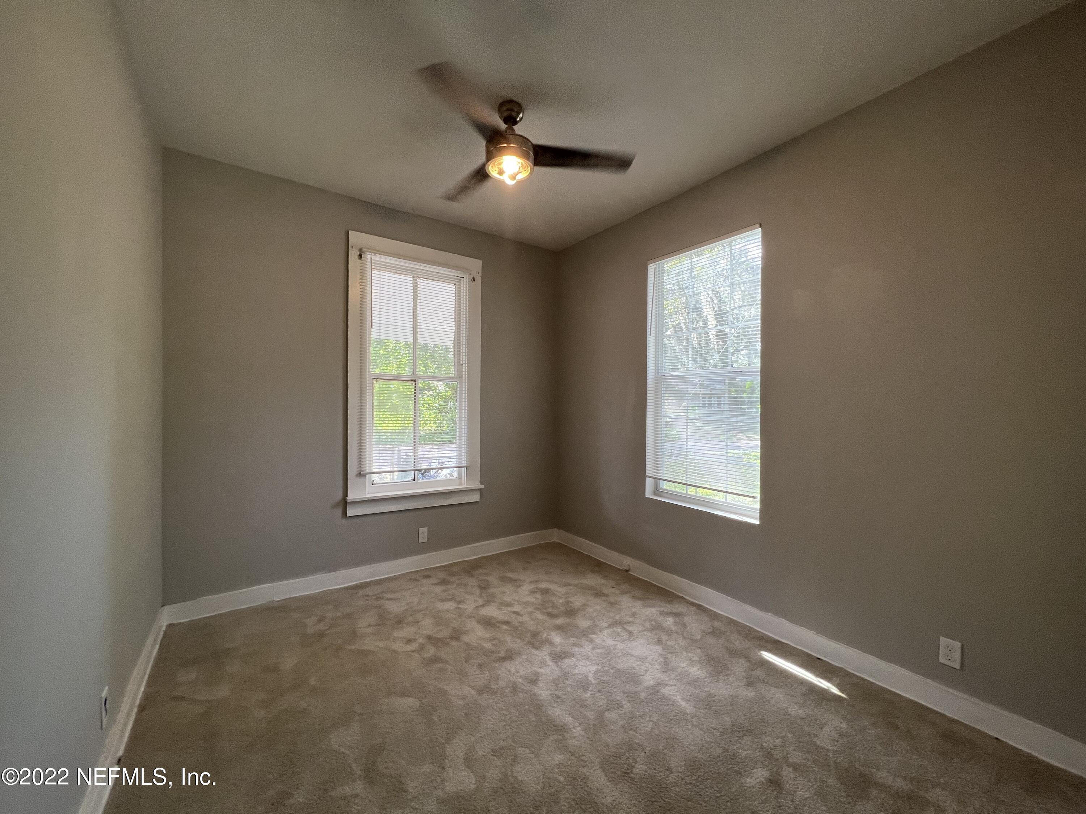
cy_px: 407
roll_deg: -0.6
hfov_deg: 106.2
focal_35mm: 13
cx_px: 543
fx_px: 408
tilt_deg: -1.9
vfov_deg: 89.9
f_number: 1.8
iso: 80
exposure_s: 1/120
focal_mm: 1.57
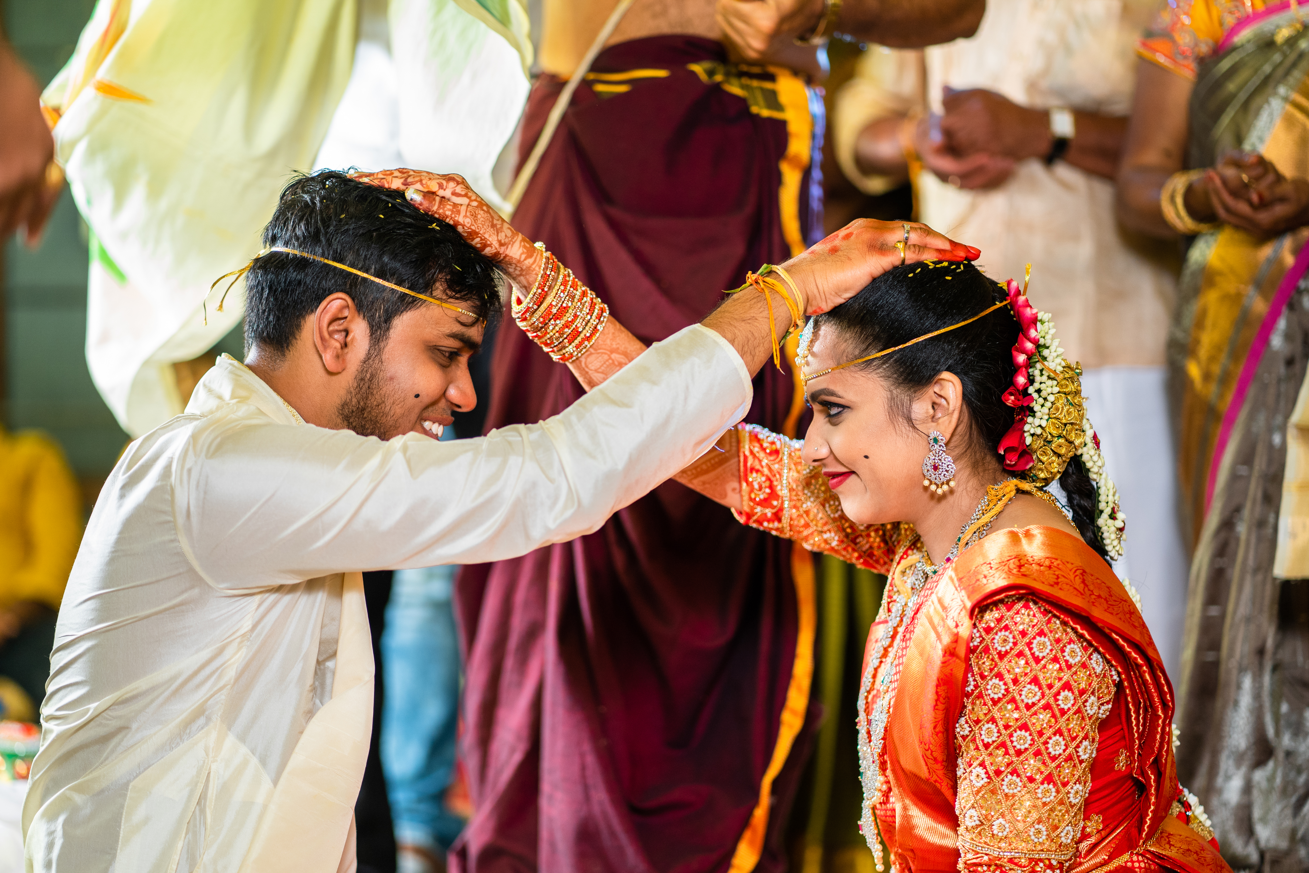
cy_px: 436
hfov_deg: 23.9
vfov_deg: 16.1
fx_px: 3090
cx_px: 654
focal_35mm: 85
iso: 500
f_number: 1.8
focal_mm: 85
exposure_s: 1/200
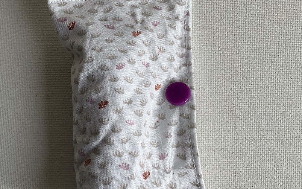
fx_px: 403
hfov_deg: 41.0
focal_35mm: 49
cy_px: 86
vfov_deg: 26.3
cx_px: 136
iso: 25
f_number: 1.8
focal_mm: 3
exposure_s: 1/406
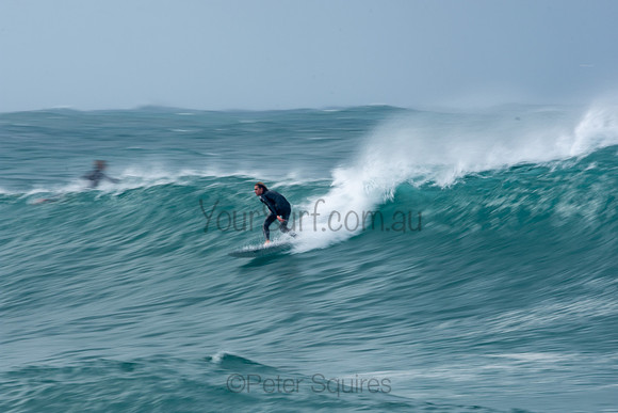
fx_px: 12362
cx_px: 309
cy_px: 206
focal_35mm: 720
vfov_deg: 1.9
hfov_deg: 2.9
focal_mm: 480
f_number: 18
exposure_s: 1/30
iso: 100
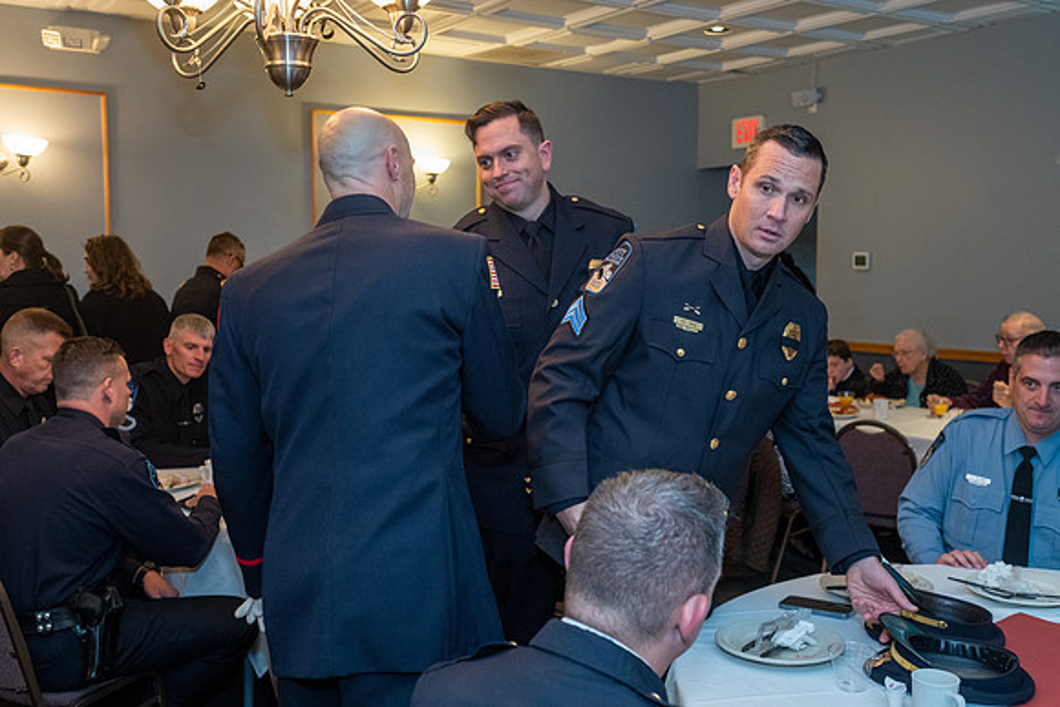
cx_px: 530
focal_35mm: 35
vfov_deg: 37.9
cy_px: 354
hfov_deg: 54.4
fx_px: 1031
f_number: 3.2
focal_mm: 23
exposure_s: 1/125
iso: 1600
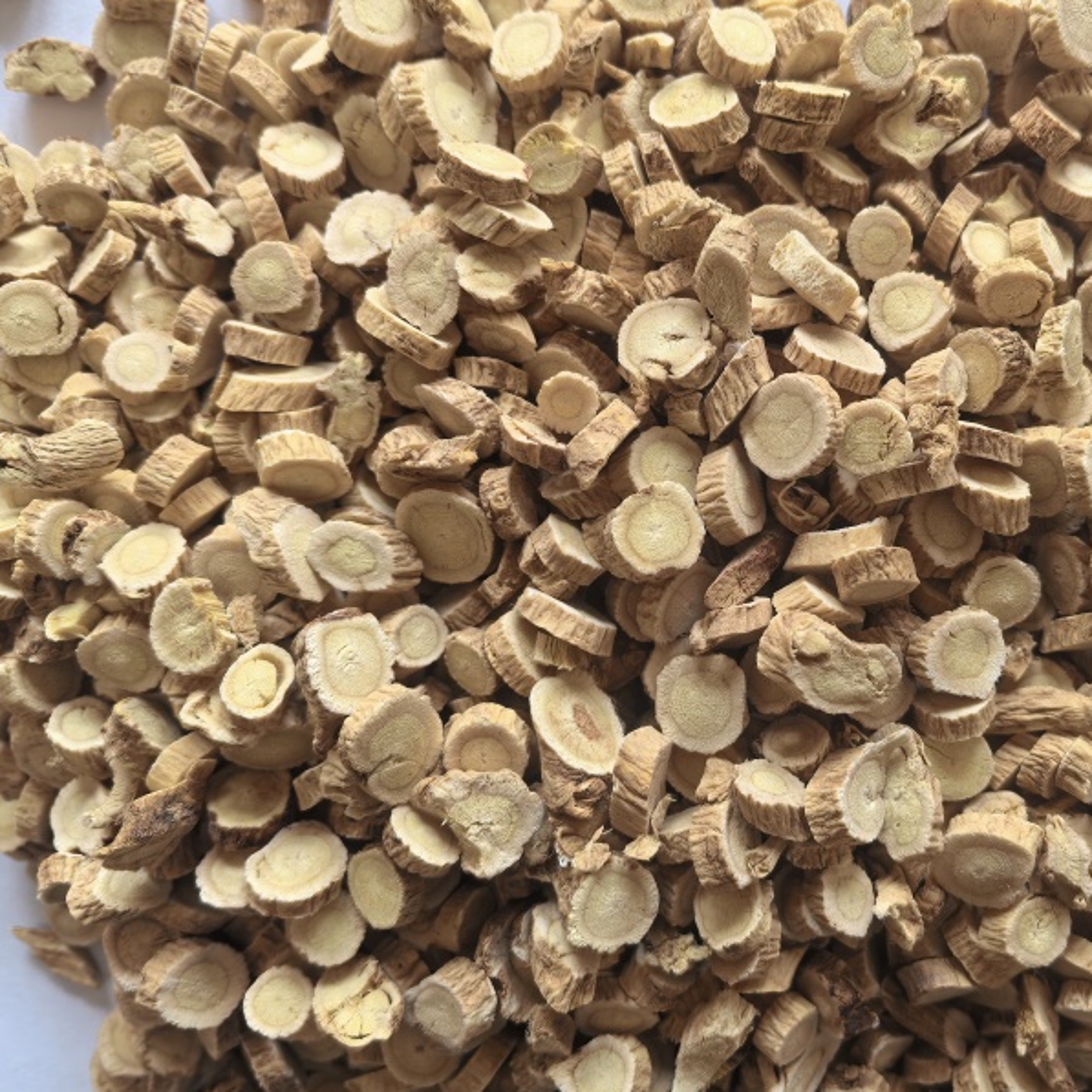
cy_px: 547
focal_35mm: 32
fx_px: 1142
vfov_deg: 51.1
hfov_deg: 50.5
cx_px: 688
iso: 64
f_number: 2
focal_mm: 5.75
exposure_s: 1/100
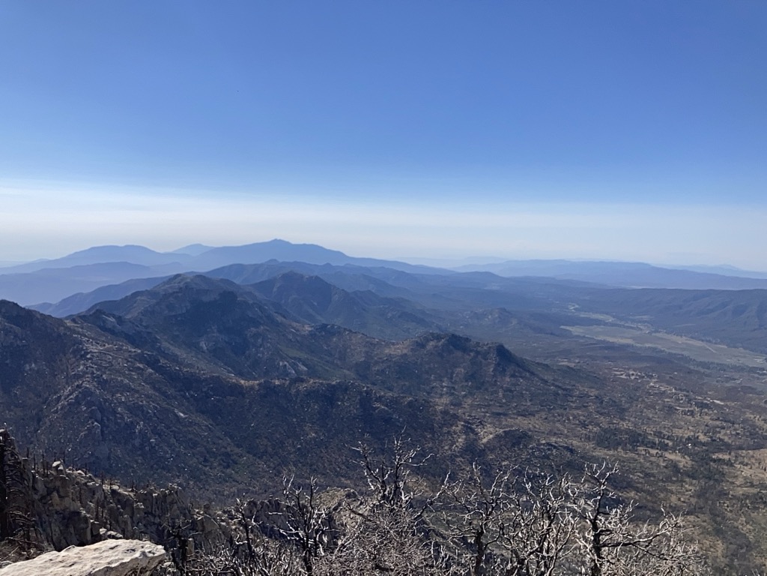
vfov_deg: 49.7
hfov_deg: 63.4
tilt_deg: -2.6
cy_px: 288
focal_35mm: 28
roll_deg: -1.6
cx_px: 384
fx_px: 620
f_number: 1.8
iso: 25
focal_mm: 3.99
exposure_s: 1/4484
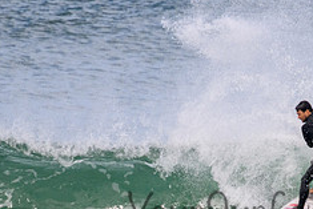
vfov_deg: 0.7
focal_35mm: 1973
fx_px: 17164
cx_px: 265
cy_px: 200
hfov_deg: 1.0
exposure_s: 1/2000
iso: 1100
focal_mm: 800
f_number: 11
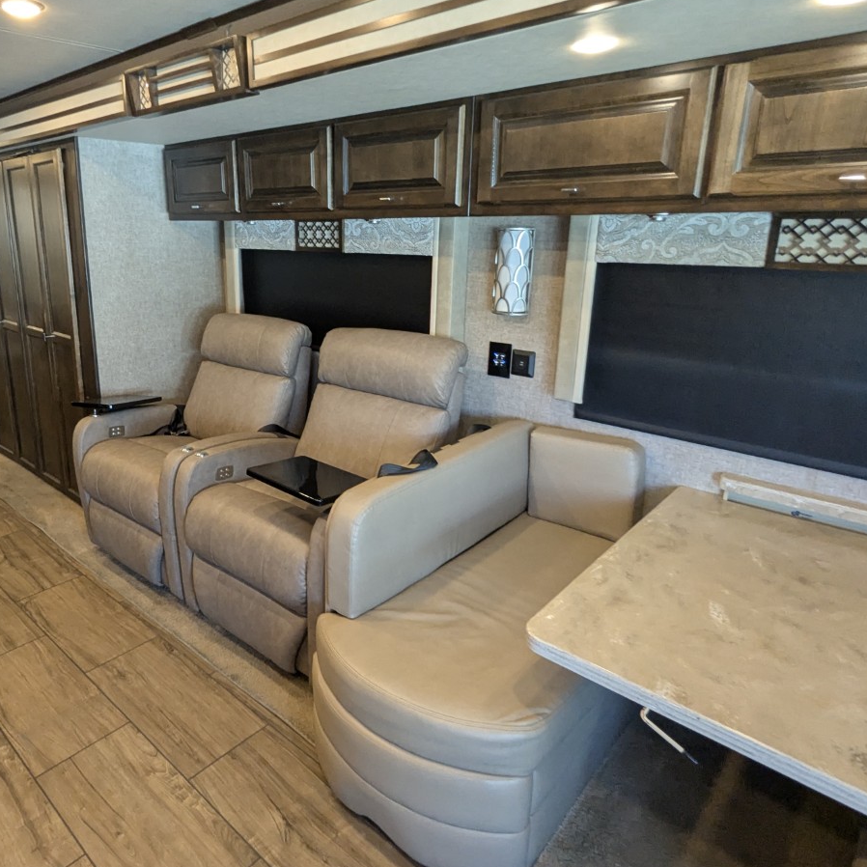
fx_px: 623
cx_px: 282
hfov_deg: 67.5
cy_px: 392
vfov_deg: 69.5
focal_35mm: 22
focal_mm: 2.35
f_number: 2.2
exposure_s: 1/78.8
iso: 357
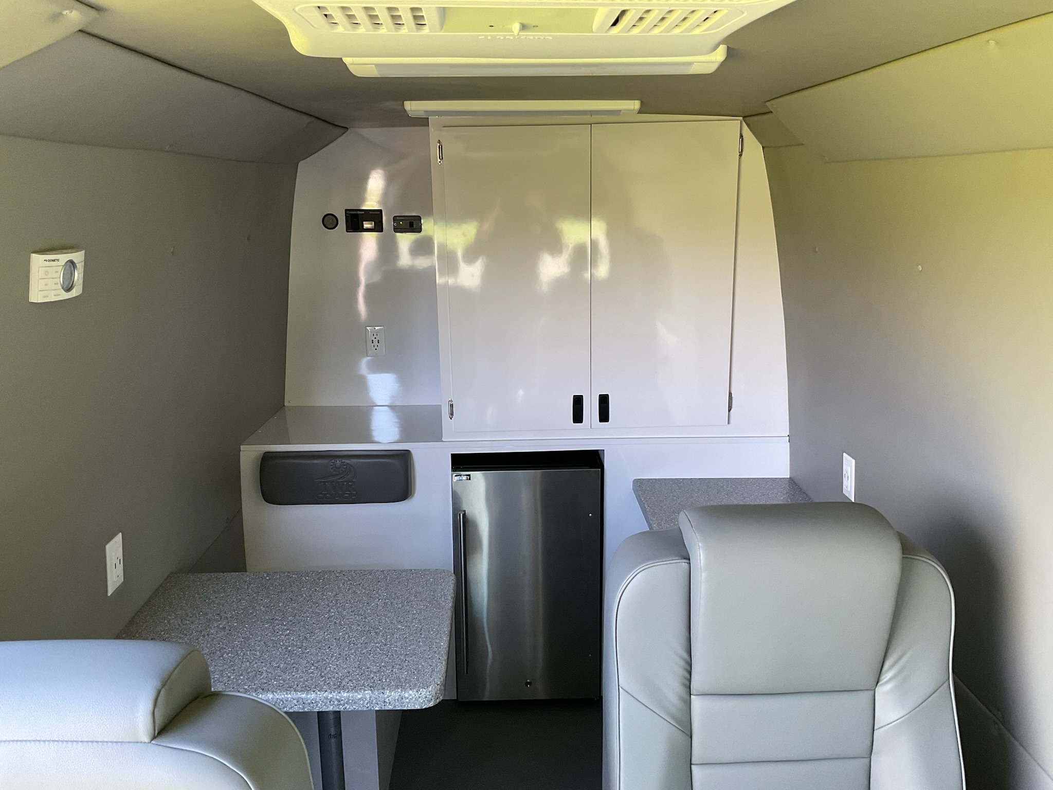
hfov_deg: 61.7
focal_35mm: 29
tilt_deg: -13.0
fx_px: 882
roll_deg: -0.6
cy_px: 395
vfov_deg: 48.2
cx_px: 526
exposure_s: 1/83
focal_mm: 3
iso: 64
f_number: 1.8
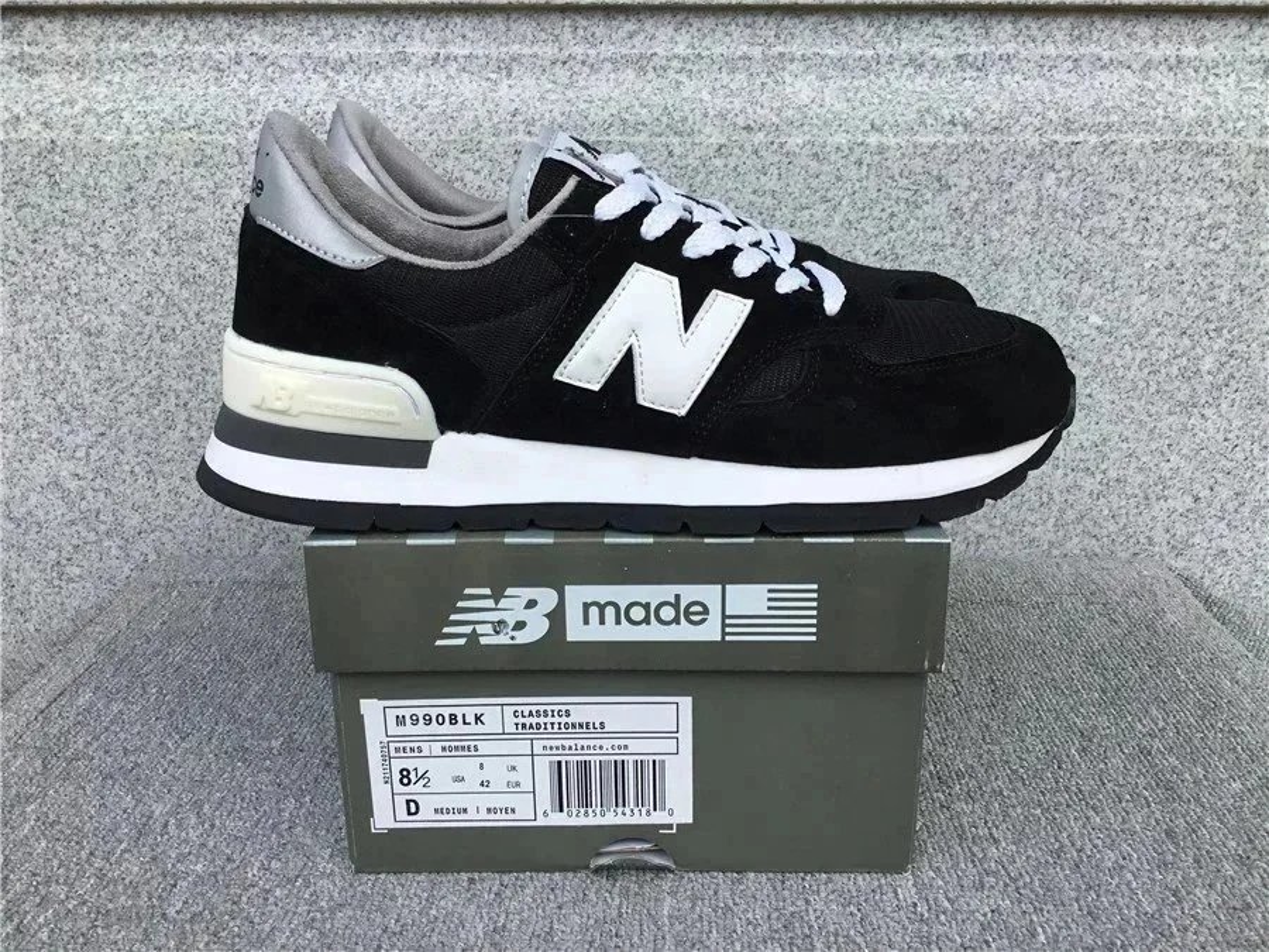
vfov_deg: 45.4
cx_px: 634
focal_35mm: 31
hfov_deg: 58.4
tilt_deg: -17.5
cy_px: 476
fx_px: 1136
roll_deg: +0.4
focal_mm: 3.3
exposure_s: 1/445
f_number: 2.4
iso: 25
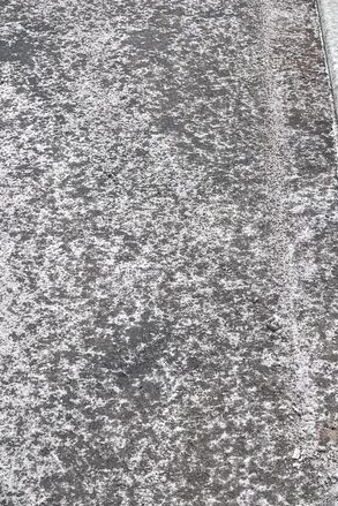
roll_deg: +0.2
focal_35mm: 91
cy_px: 153
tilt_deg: -31.6
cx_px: 353
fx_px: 1280
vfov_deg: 22.2
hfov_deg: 14.7
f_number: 1.78
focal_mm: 6.76
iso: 80
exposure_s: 1/315
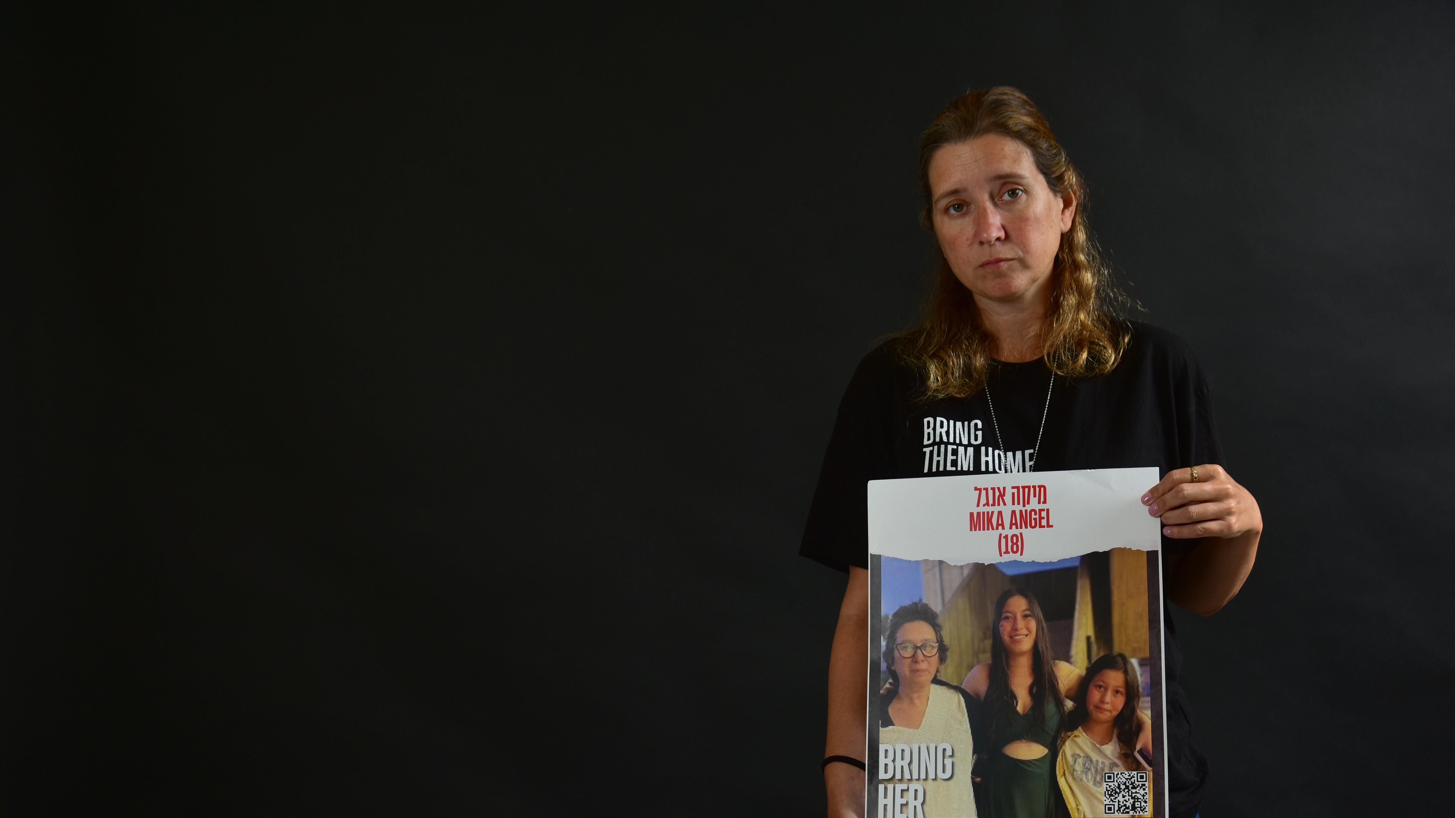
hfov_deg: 39.2
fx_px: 2045
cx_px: 731
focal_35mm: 53
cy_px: 474
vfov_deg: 22.6
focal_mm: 50
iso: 125
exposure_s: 1/200
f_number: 5.6
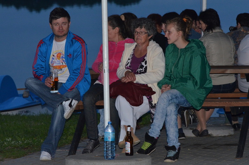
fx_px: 1159
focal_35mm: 168
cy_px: 82
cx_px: 124
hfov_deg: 12.3
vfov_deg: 8.1
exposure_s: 1/60
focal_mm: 112
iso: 1600
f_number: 5.6
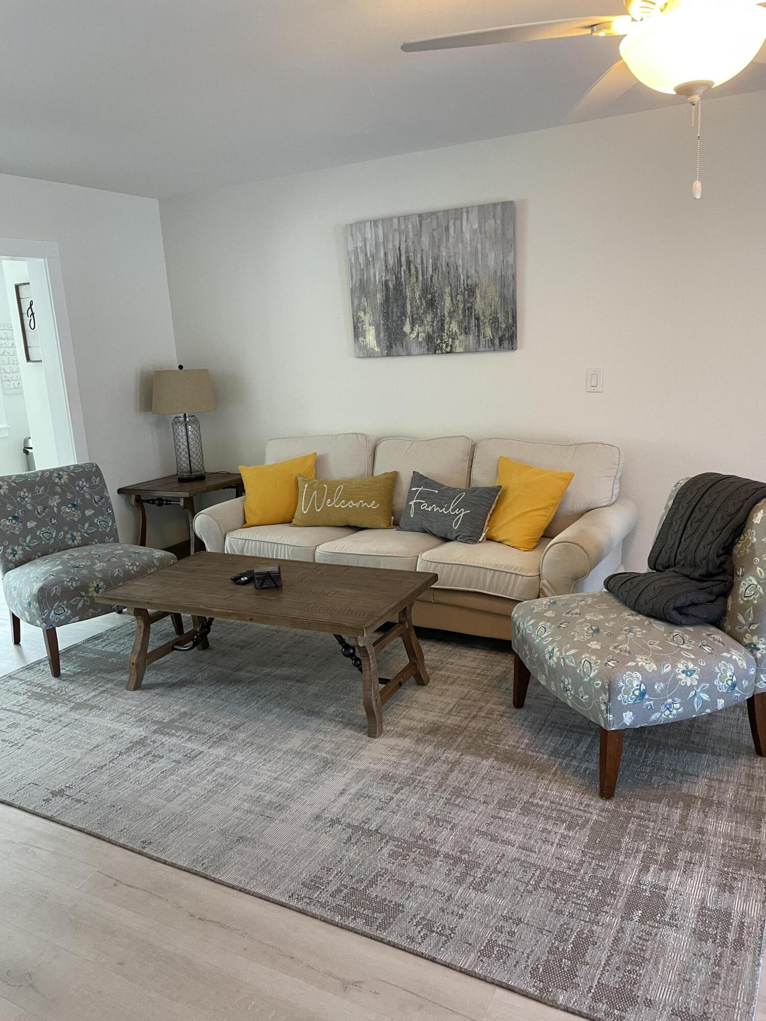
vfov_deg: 67.3
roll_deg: +3.1
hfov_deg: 53.1
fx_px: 767
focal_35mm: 26
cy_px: 510
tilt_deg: -11.2
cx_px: 383
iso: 200
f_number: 1.6
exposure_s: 1/60
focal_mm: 4.2
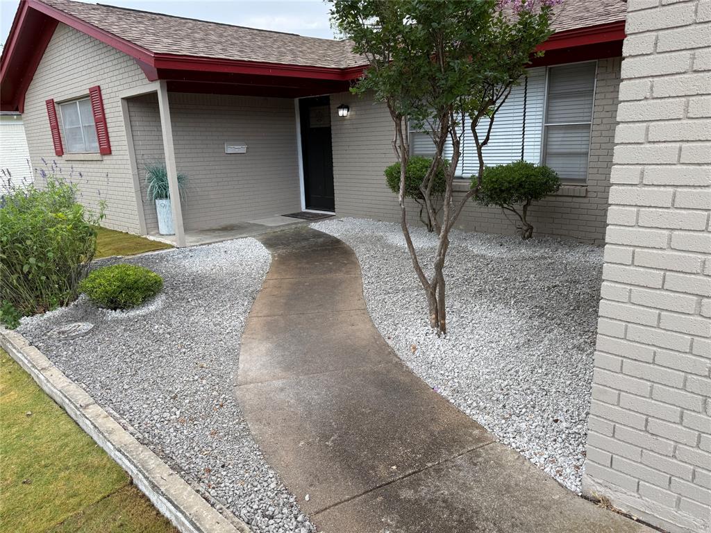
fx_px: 493
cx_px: 356
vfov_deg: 56.8
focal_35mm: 24
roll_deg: +2.3
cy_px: 266
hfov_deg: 71.6
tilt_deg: -14.6
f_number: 1.78
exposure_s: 1/715
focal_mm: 6.76
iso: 80
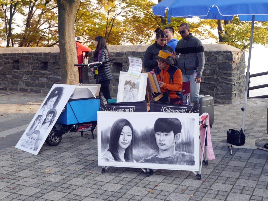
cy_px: 100
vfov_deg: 29.1
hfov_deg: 38.2
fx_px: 387
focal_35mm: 50
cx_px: 134
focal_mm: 25
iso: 160
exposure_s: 1/160
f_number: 4.9
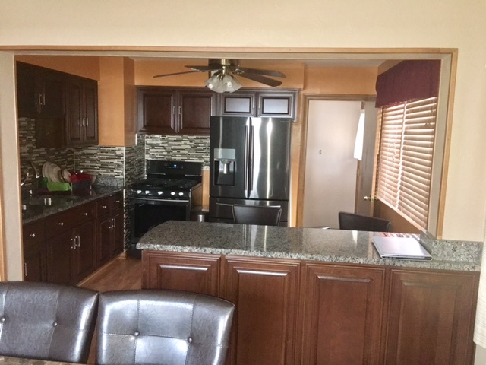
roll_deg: -1.9
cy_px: 182
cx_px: 243
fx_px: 407
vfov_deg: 48.2
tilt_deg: -5.2
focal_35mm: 29
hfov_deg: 61.7
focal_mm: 4.15
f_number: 2.2
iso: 250
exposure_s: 1/16
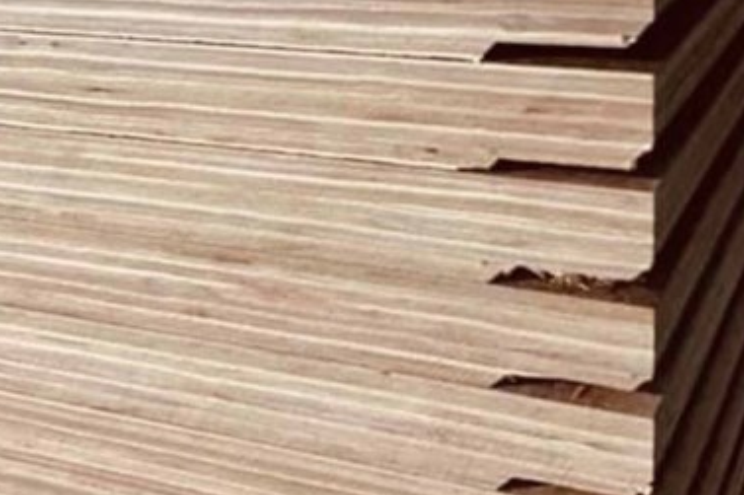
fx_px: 992
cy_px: 158
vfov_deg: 27.8
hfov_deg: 41.1
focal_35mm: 48
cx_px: 361
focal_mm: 4.15
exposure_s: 1/17
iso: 40
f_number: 2.2
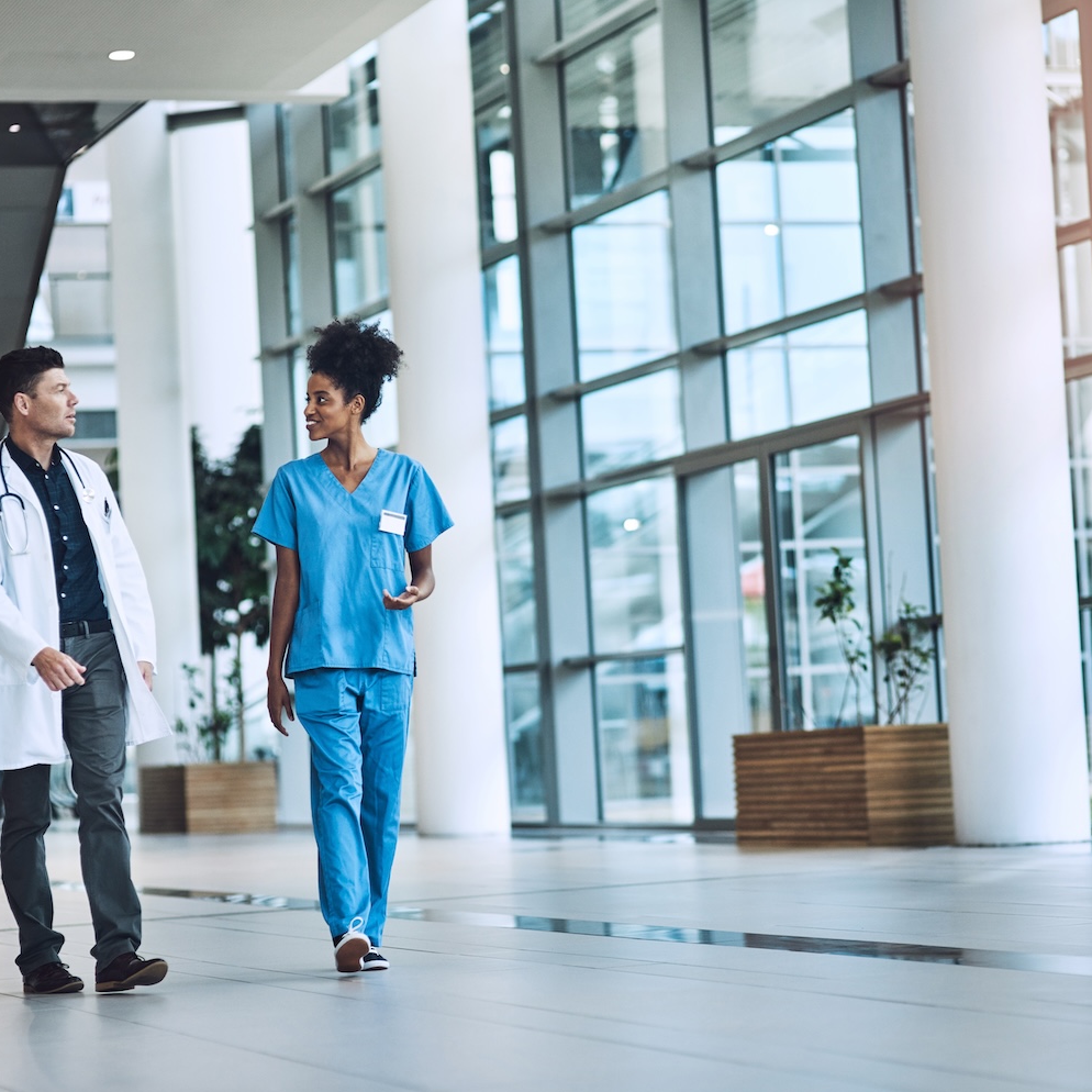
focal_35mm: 109
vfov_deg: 16.0
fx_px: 3890
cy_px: 549
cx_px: 582
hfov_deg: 16.0
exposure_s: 1/640
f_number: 2
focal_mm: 85
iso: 320
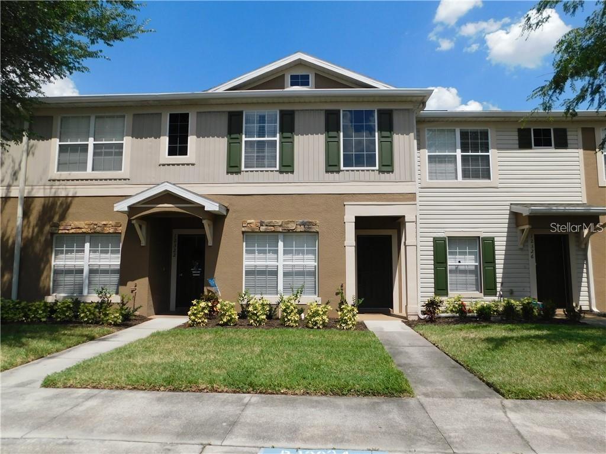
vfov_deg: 58.9
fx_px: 403
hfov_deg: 73.9
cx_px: 303
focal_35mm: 23
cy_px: 227
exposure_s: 1/500
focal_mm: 4
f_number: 6
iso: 125
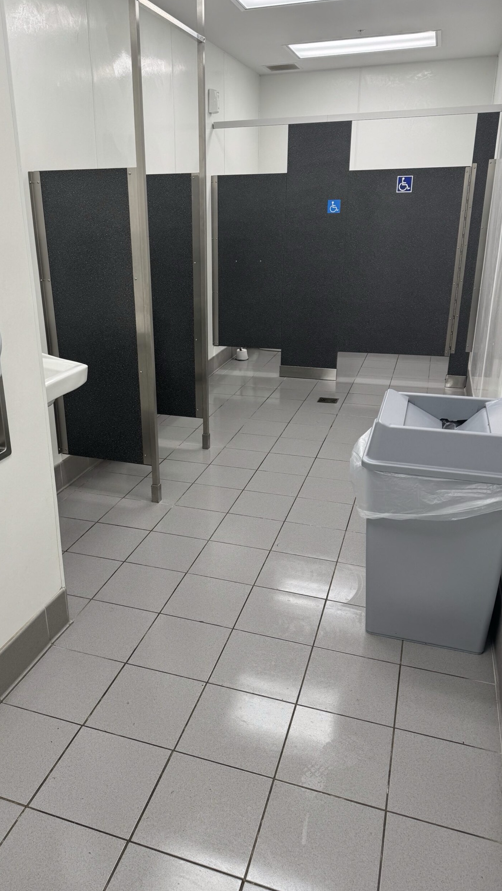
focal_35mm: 27
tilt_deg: -19.0
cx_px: 189
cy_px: 432
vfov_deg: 69.8
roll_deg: +1.1
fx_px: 639
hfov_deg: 42.6
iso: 80
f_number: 1.78
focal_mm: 6.76
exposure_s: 1/121
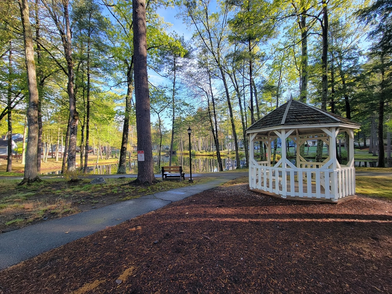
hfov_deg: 106.2
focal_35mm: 13
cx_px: 196
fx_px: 147
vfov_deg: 89.9
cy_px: 147
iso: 50
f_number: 2.2
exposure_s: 1/228
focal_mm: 2.2
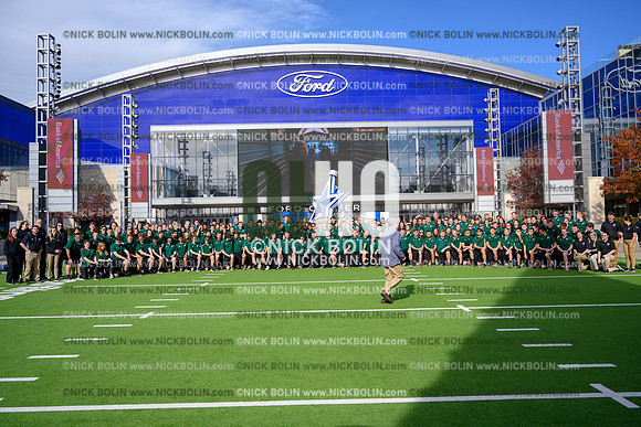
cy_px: 214
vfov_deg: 45.7
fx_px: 508
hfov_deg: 64.5
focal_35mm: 28
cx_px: 320
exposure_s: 1/1000
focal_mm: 28.5
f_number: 4
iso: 125
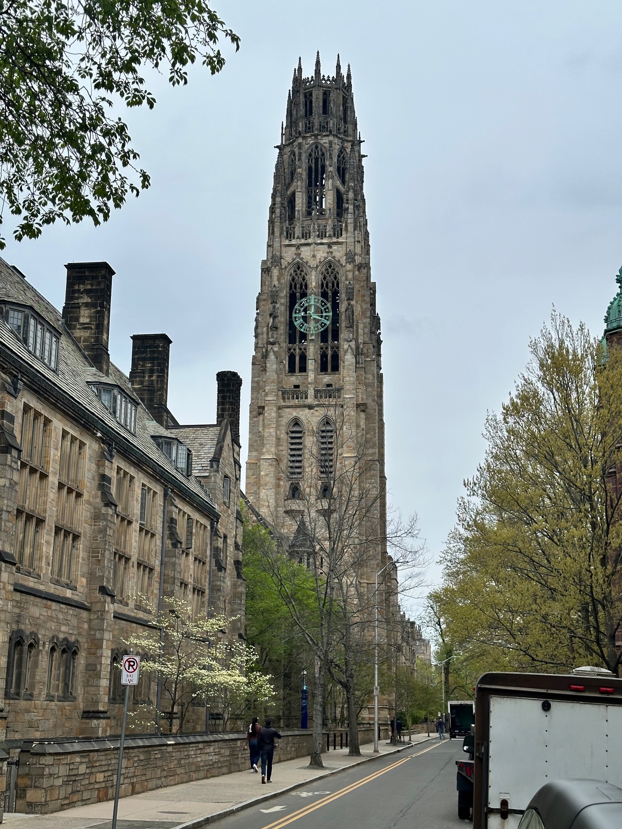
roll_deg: +0.1
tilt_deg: +14.4
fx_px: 1150
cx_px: 311
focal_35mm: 48
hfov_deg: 30.3
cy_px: 414
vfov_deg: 39.7
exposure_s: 1/5263
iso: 64
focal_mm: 6.86
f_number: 1.78
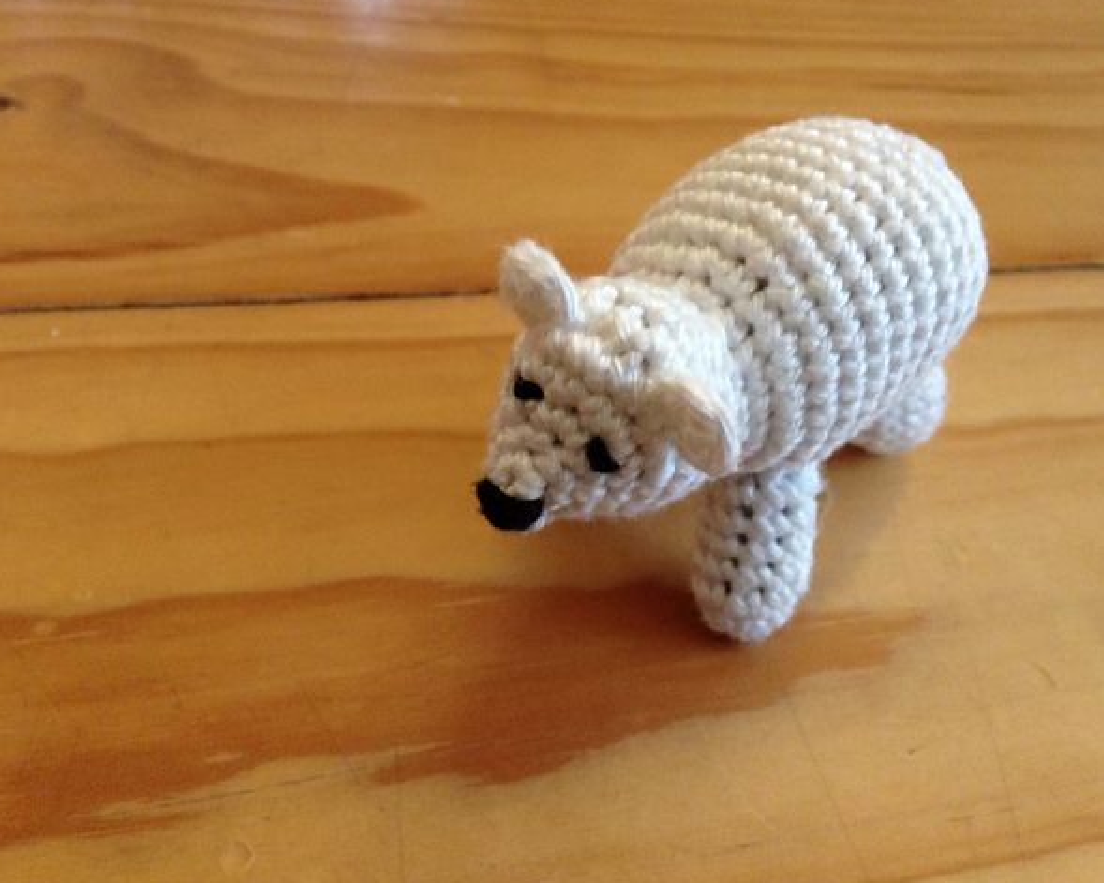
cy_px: 437
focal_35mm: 35
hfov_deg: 51.5
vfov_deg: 42.2
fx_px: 1143
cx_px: 540
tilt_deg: -45.8
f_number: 2.4
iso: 250
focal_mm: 4.12
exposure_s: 1/20
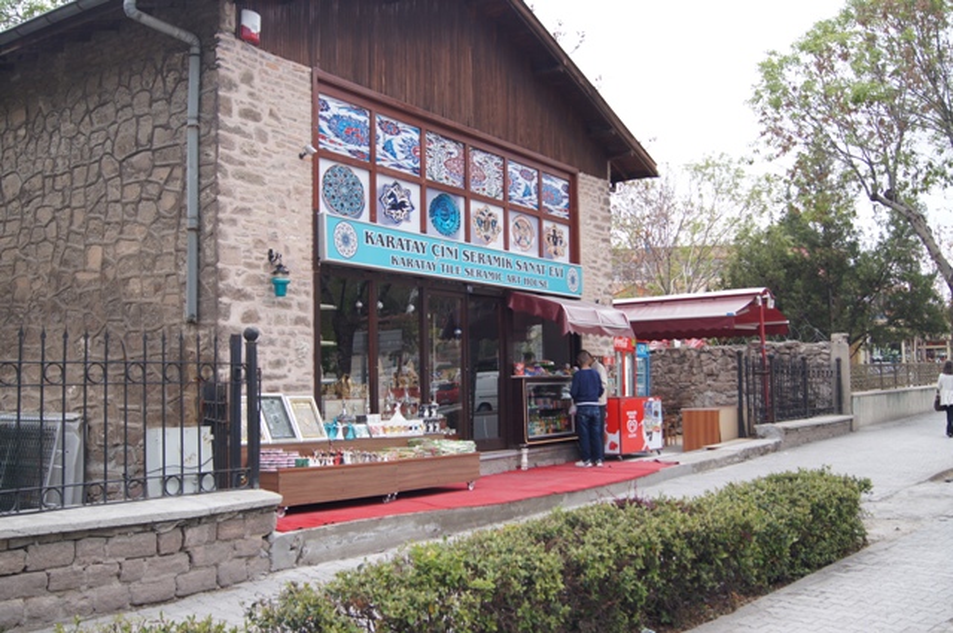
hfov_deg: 53.2
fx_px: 952
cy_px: 316
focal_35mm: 36
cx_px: 476
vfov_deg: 36.8
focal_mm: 24
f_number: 5
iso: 100
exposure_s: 1/250
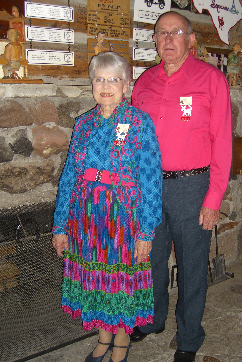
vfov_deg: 48.5
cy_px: 179
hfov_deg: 33.4
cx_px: 136
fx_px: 403
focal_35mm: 40
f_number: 2.8
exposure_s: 1/60
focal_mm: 7.9
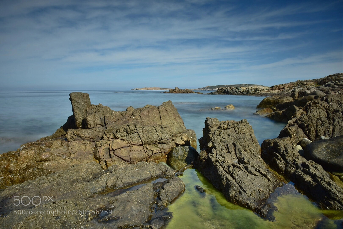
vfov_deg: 47.9
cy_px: 114
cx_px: 172
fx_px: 257
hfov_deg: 67.4
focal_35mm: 27
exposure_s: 10
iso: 100
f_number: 11
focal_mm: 18
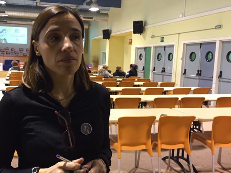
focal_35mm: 39
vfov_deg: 36.8
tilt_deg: -7.2
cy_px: 92
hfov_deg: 47.2
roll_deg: -2.6
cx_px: 80
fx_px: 260
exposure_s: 1/33
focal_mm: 4.15
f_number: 2.2
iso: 200
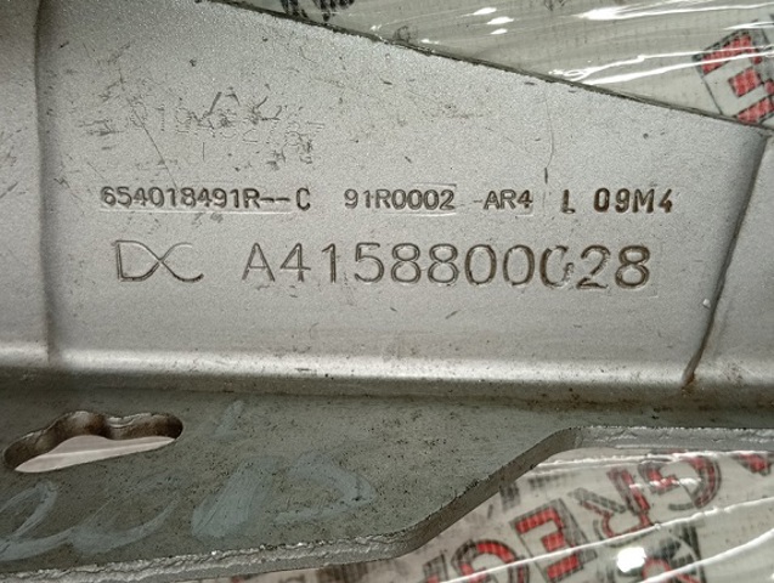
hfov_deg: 45.7
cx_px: 387
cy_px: 292
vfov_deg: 35.2
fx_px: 918
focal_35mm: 41
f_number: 1.8
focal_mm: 3.96
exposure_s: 1/50
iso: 81
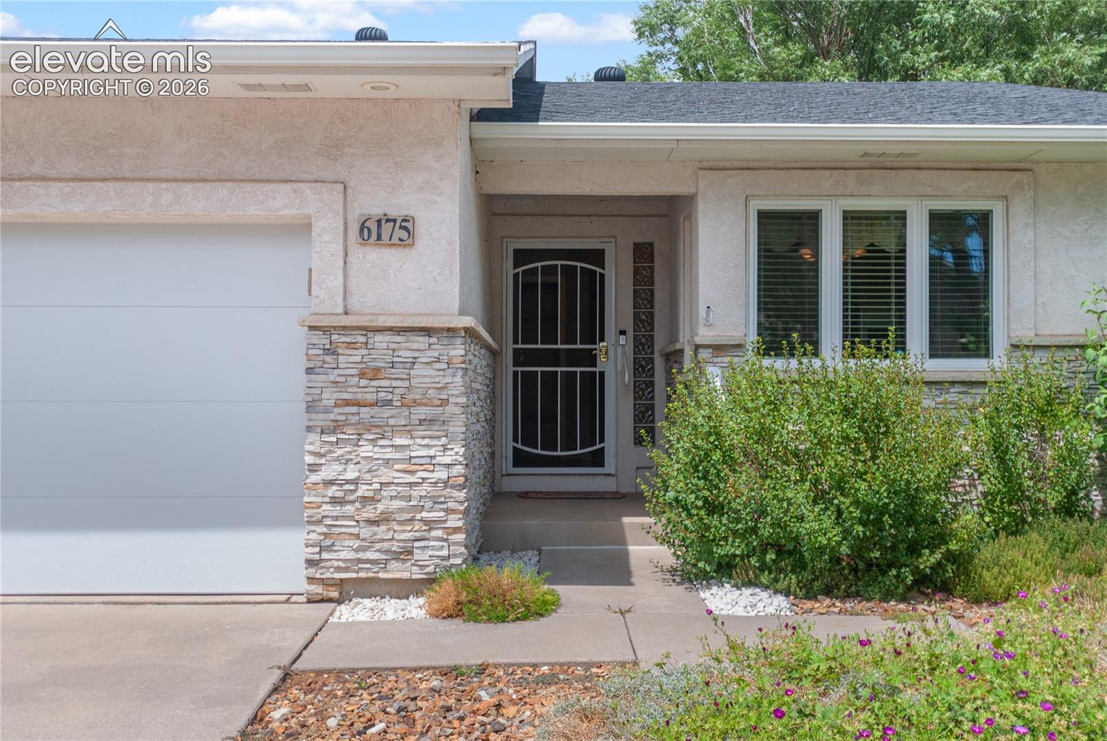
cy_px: 370
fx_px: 1108
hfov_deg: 53.1
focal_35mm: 36
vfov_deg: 37.0
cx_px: 554
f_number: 4.5
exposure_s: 1/800
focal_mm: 24
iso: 200
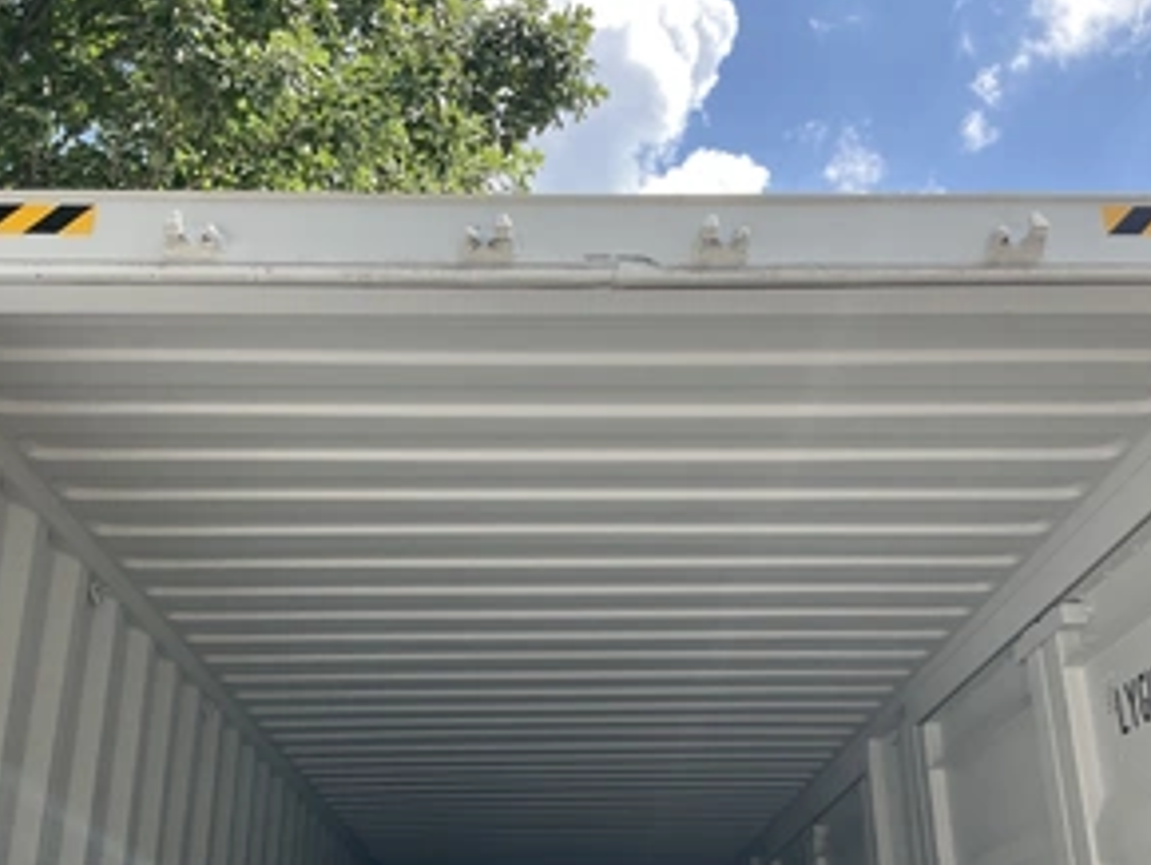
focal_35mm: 40
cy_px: 532
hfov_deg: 46.8
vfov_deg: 35.8
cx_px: 576
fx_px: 1331
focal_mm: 3
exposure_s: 1/613
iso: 25
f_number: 1.8
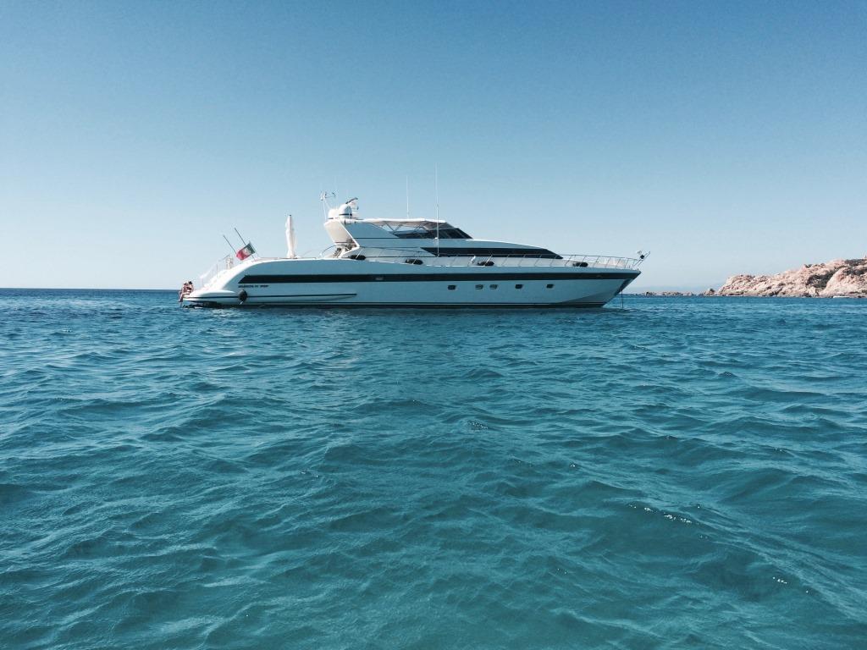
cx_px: 434
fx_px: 726
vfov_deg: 48.2
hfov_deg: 61.7
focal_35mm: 29
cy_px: 325
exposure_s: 1/2053
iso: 32
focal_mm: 4.15
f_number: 2.2
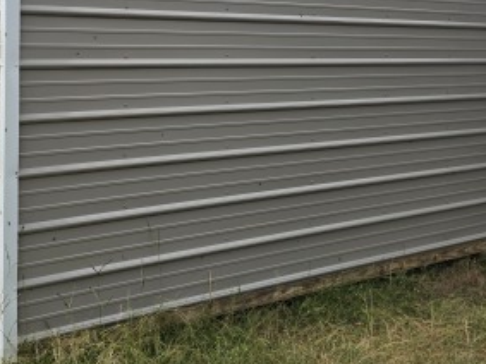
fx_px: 730
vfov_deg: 27.2
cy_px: 48
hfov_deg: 35.8
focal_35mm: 52
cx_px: 105
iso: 80
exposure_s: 1/6355
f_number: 1.7
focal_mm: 6.3
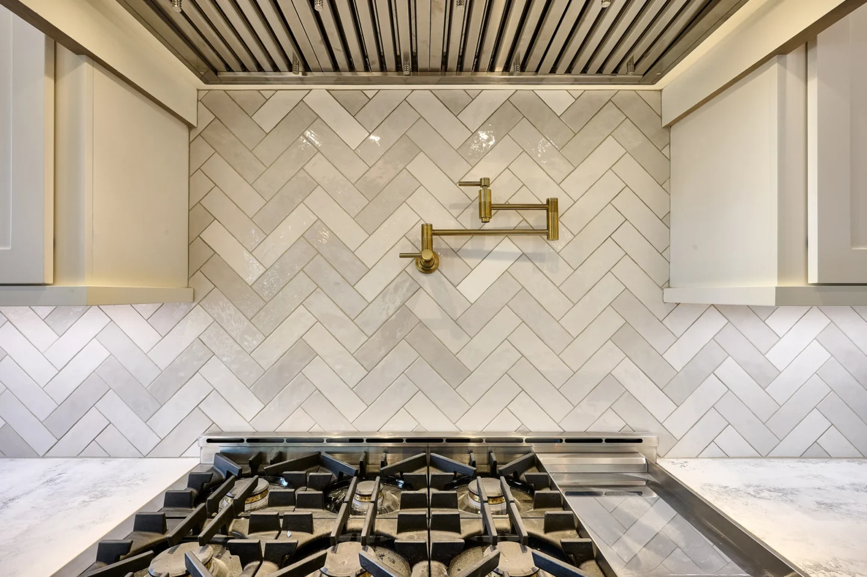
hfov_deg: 90.0
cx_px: 434
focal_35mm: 18
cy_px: 288
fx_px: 433
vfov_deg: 67.3
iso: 400
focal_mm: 18
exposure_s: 1/20
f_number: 13
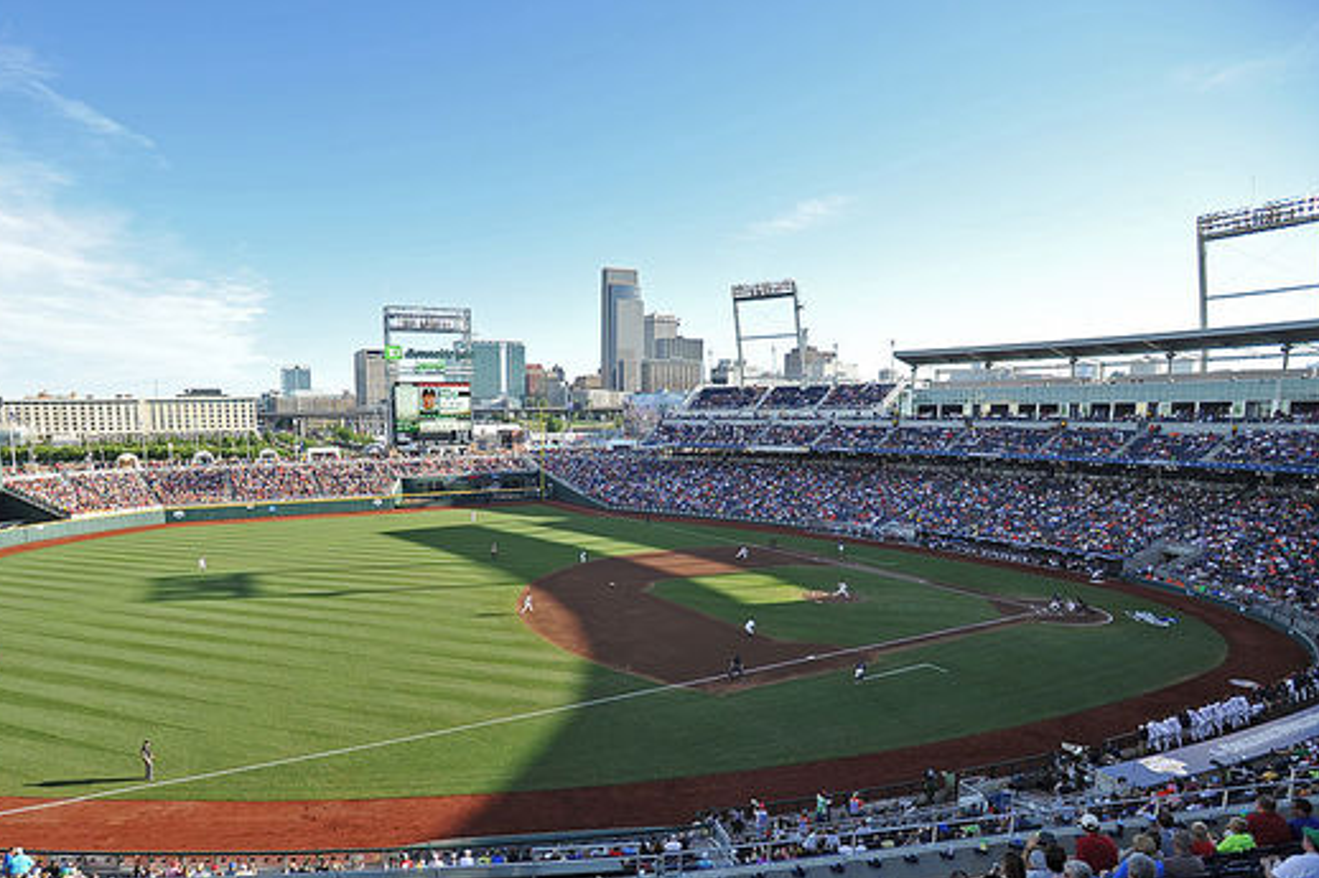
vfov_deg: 58.9
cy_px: 534
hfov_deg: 80.6
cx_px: 553
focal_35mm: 21
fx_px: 769
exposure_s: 1/1250
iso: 400
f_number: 4.5
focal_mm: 17
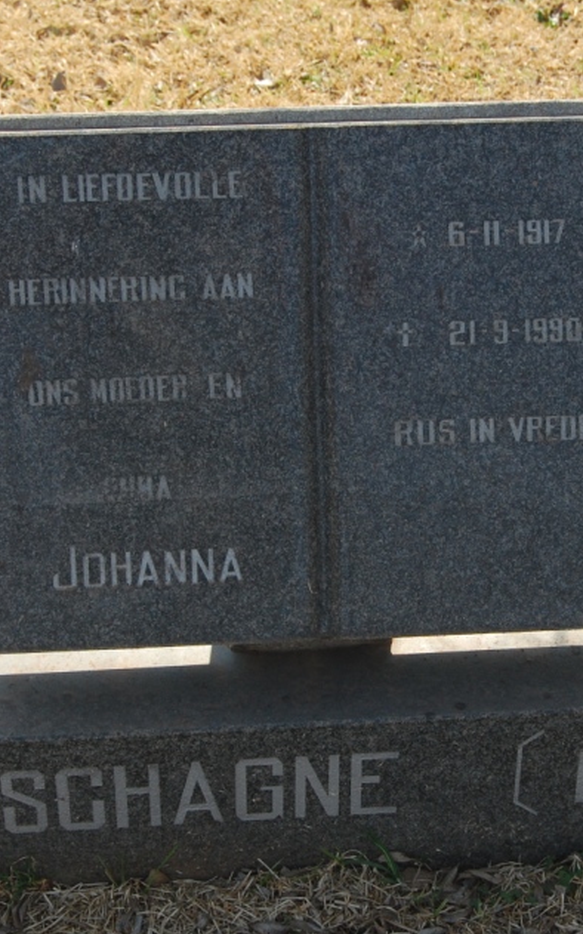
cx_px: 373
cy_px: 449
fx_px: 2209
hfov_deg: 15.0
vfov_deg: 23.9
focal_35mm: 87
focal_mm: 35
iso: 400
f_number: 7.1
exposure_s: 1/400
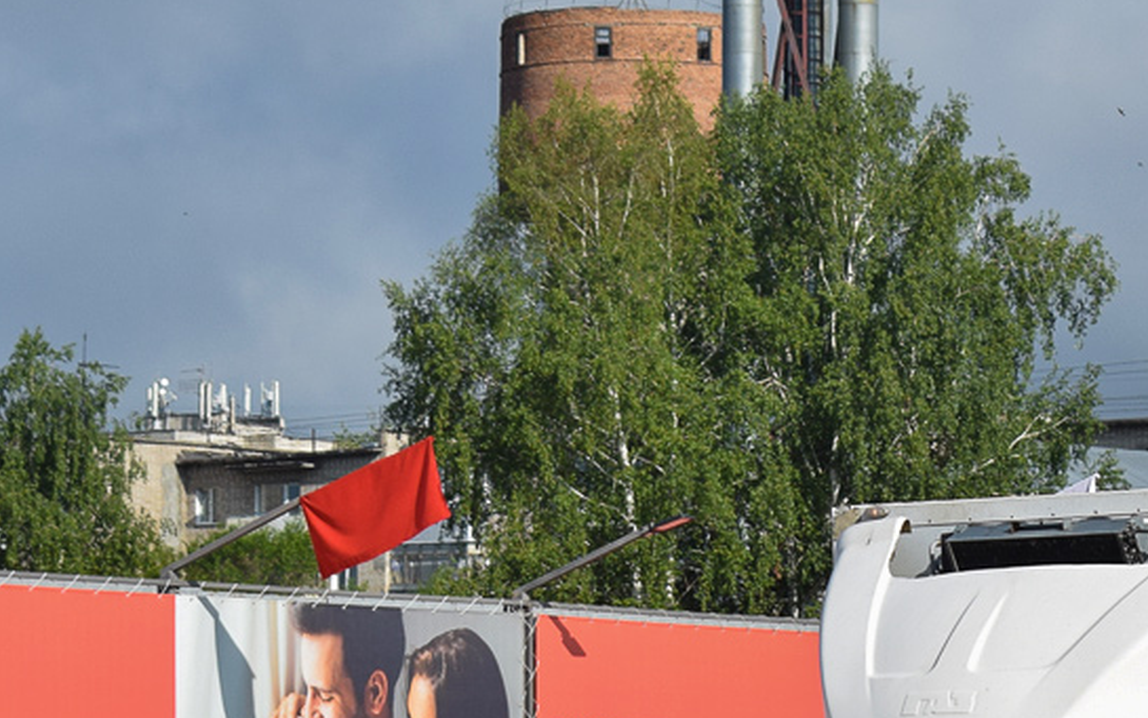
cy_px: 796
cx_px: 1106
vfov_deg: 7.5
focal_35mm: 175
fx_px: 5477
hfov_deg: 11.9
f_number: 6.3
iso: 200
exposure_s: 1/1000
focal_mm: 52
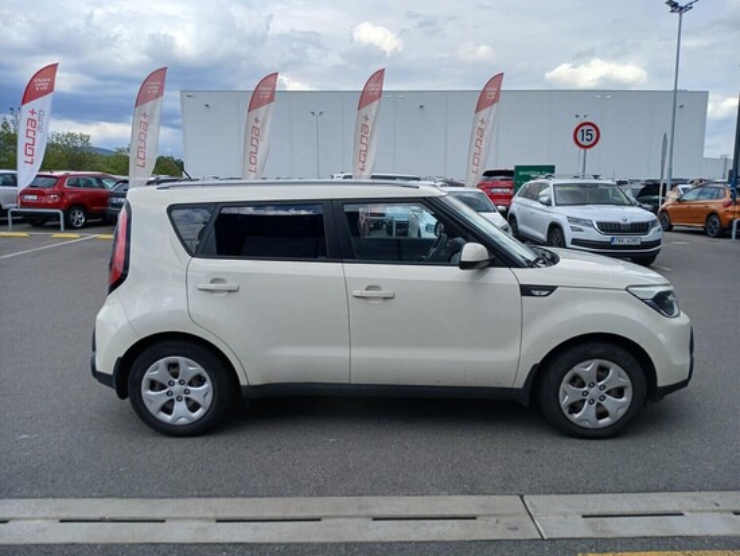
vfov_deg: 53.1
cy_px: 278
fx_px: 556
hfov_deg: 67.3
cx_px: 370
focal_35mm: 26
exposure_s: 1/407
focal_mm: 3.98
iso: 20
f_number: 1.8
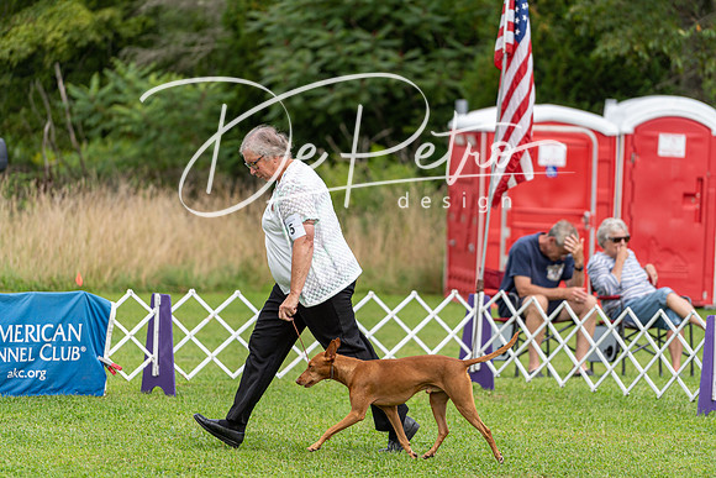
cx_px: 358
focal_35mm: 198
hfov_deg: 10.4
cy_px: 239
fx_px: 3939
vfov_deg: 6.9
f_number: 4
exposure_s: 1/1000
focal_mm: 198
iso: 200
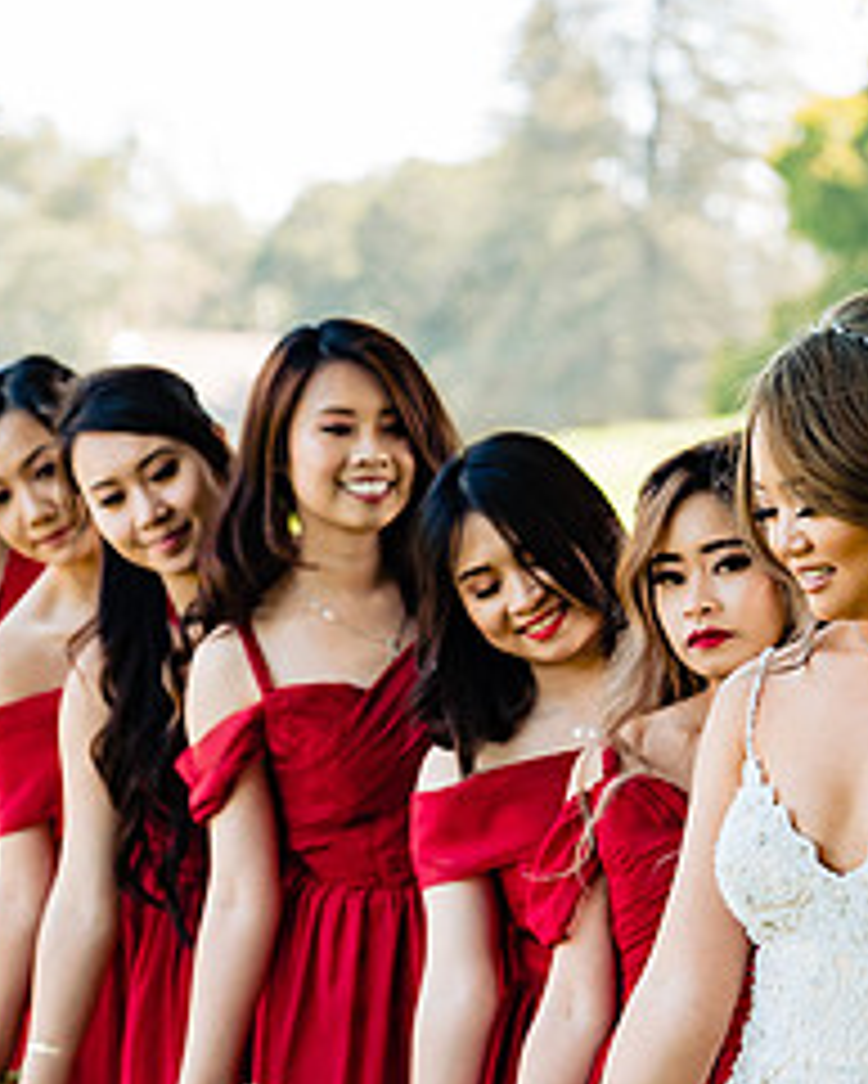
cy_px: 776
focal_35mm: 138
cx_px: 337
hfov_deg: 11.2
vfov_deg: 13.9
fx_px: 4429
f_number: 2.8
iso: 200
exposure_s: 1/250
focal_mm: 61
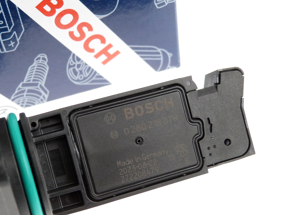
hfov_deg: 33.2
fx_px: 479
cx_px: 134
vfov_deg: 25.2
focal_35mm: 58
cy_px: 130
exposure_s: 1/125
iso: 250
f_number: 3.2
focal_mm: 8.5
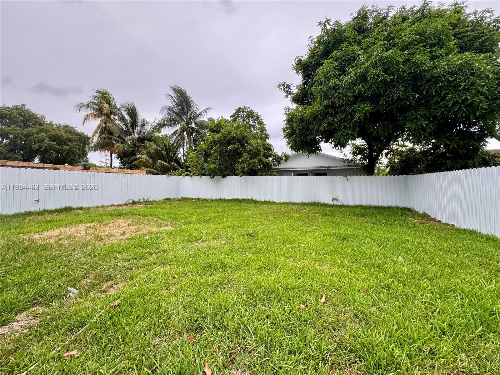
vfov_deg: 85.7
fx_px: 202
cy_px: 188
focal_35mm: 14
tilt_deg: -1.7
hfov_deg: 102.1
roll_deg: -0.8
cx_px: 250
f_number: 2.2
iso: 40
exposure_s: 1/195
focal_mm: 2.22
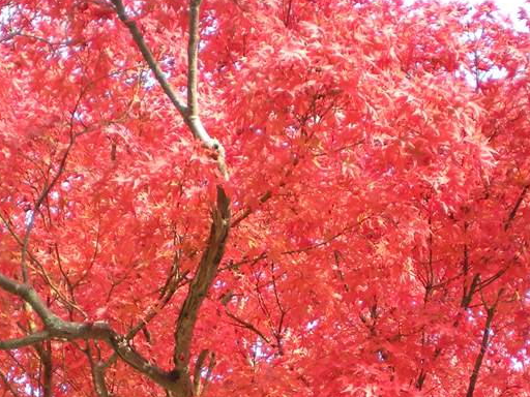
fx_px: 1164
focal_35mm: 76
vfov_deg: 18.9
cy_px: 384
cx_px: 266
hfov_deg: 25.7
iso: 64
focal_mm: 6.3
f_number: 3.1
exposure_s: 1/99.3
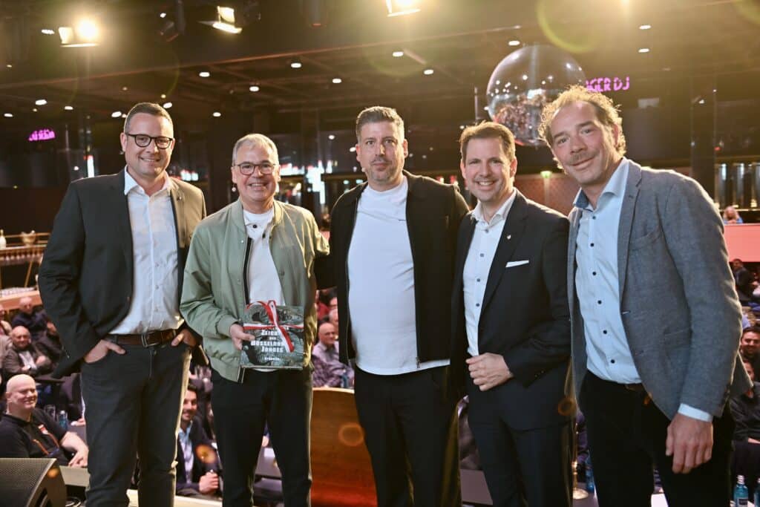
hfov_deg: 55.8
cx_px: 380
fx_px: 718
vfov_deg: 38.9
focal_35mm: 34
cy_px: 254
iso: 720
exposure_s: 1/80
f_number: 2.8
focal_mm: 34
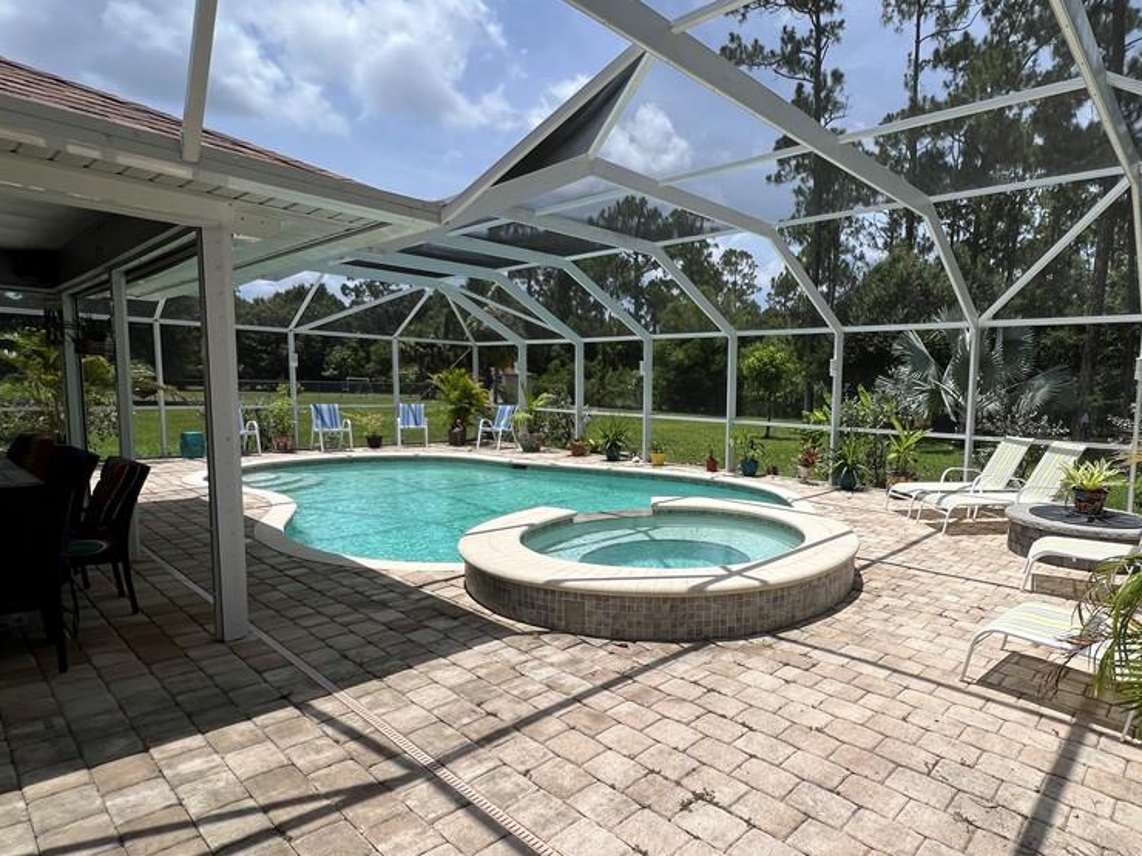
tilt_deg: -5.6
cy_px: 453
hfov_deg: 85.1
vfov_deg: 71.5
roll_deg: -2.5
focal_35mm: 18
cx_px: 750
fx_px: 594
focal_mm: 1.57
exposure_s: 1/1783
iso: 32
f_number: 1.8
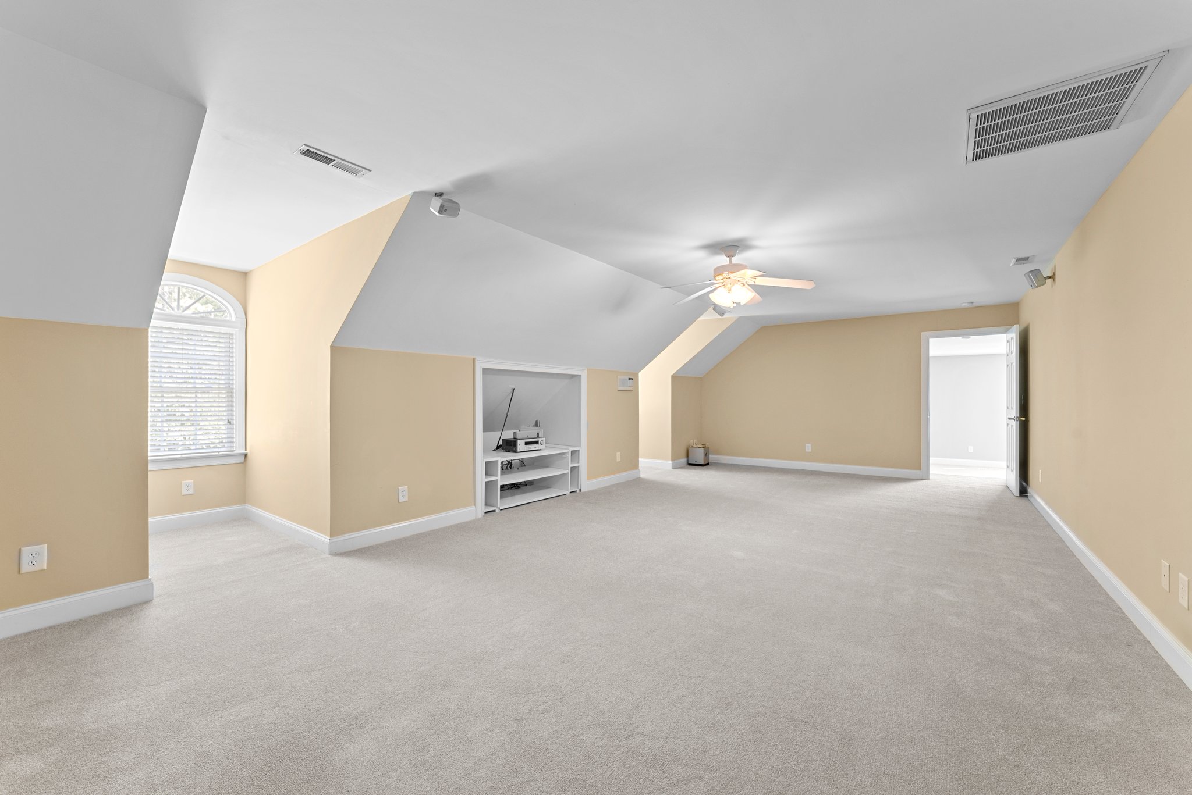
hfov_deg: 104.2
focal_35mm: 14
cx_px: 596
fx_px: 464
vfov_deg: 81.3
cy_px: 398
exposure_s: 1/2
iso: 640
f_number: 8
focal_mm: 14
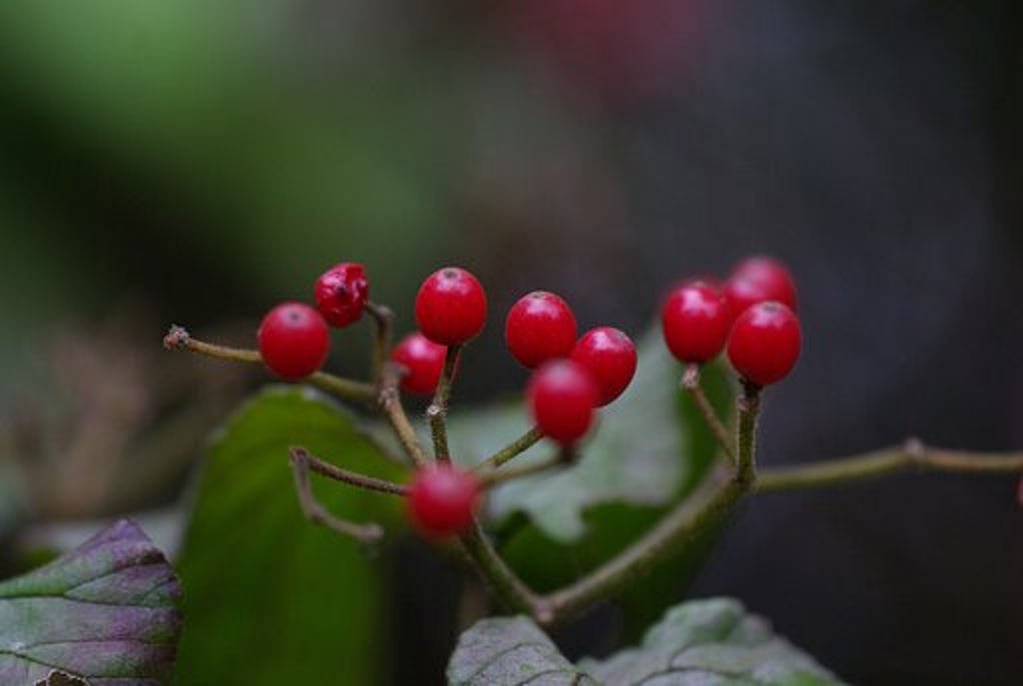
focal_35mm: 270
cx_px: 512
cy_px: 343
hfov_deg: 7.6
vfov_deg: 5.1
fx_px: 7683
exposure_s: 1/25
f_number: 3.5
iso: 400
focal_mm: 180
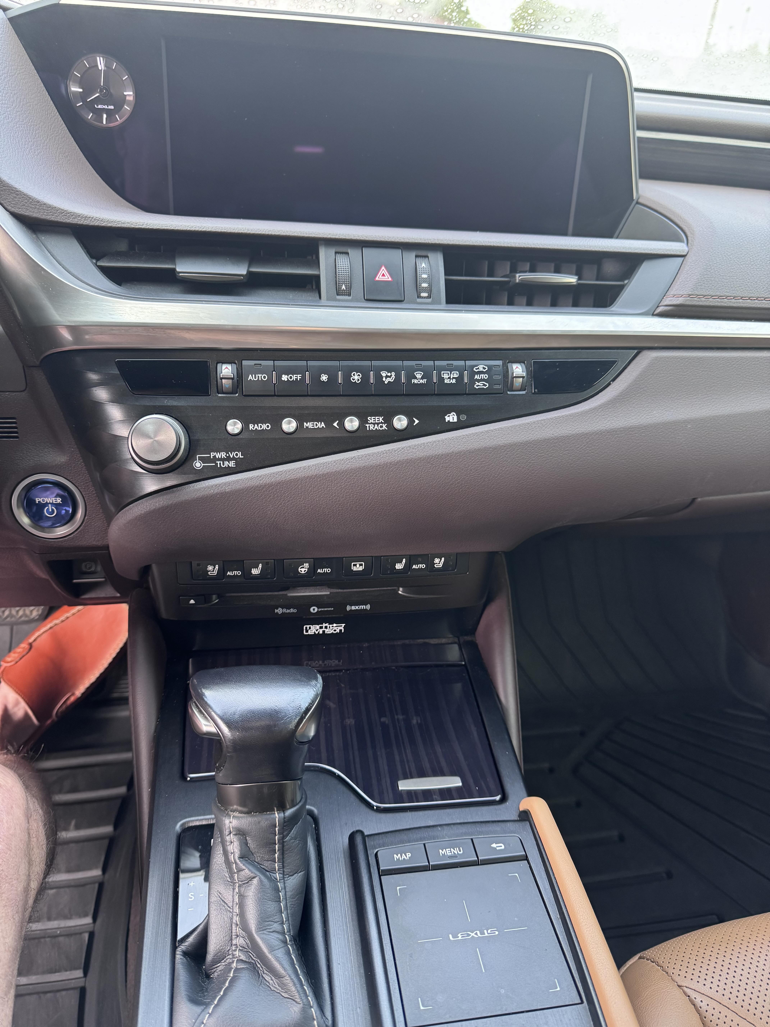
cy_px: 514
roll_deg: -3.5
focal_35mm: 24
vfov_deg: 71.6
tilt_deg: -30.4
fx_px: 712
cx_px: 385
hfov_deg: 56.8
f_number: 1.78
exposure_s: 1/60
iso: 250
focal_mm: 6.76
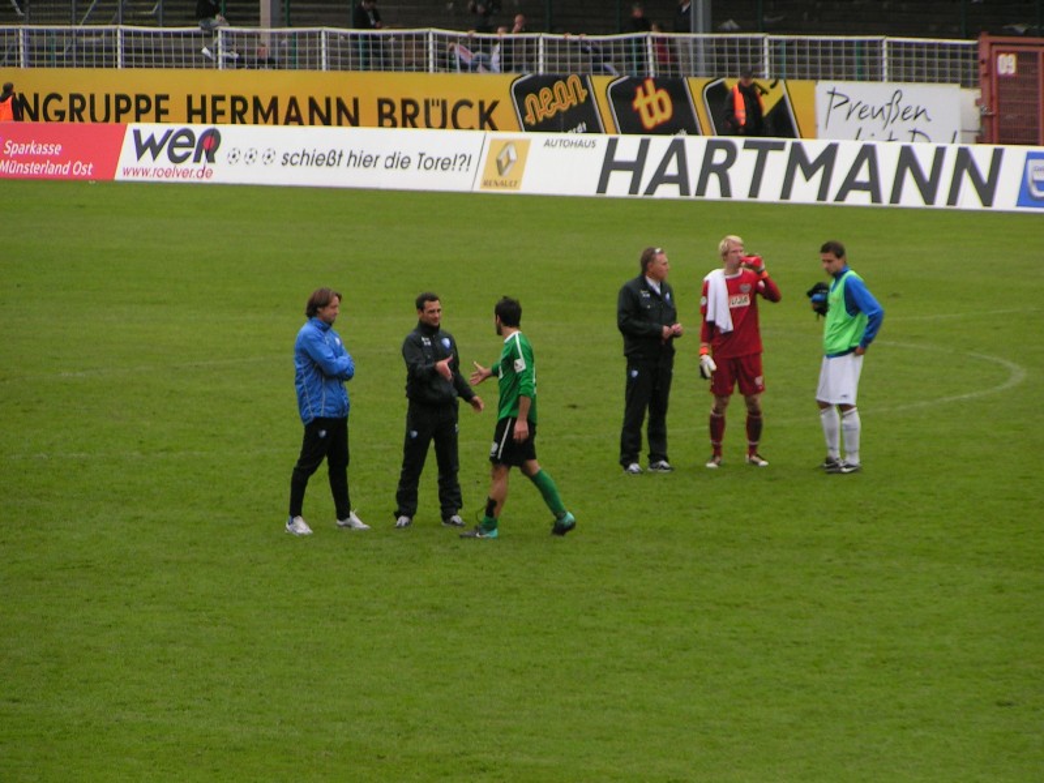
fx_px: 7449
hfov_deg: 8.0
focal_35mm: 247
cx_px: 522
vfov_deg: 6.0
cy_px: 392
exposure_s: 1/250
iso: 80
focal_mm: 37.8
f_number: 3.5
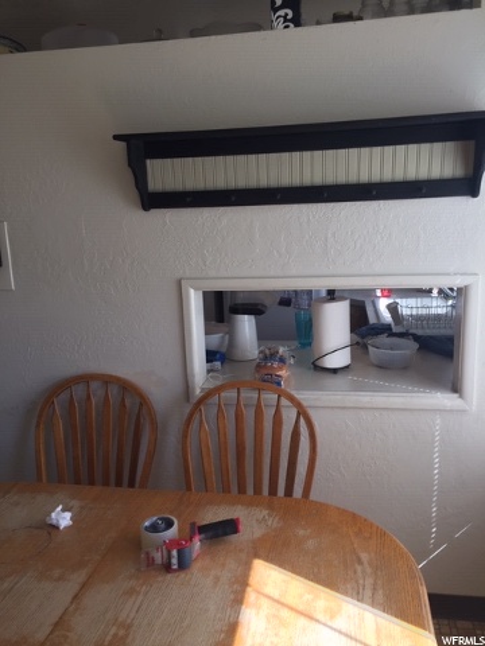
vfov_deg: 61.7
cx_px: 242
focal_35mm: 29
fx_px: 542
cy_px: 323
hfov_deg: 48.2
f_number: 2.2
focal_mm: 4.15
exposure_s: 1/170
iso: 32
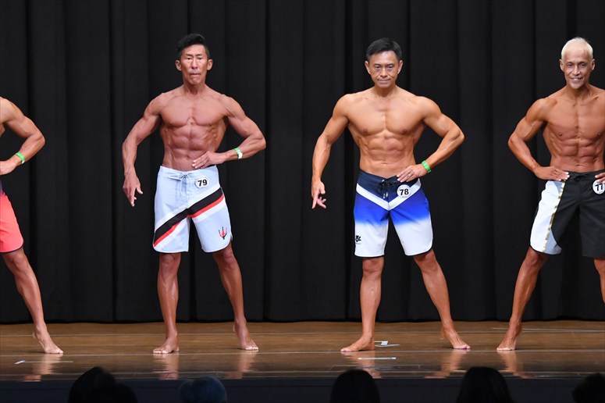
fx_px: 3393
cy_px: 202
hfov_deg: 10.2
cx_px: 302
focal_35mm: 202
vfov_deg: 6.8
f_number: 5.6
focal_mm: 135
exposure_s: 1/400
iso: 8000
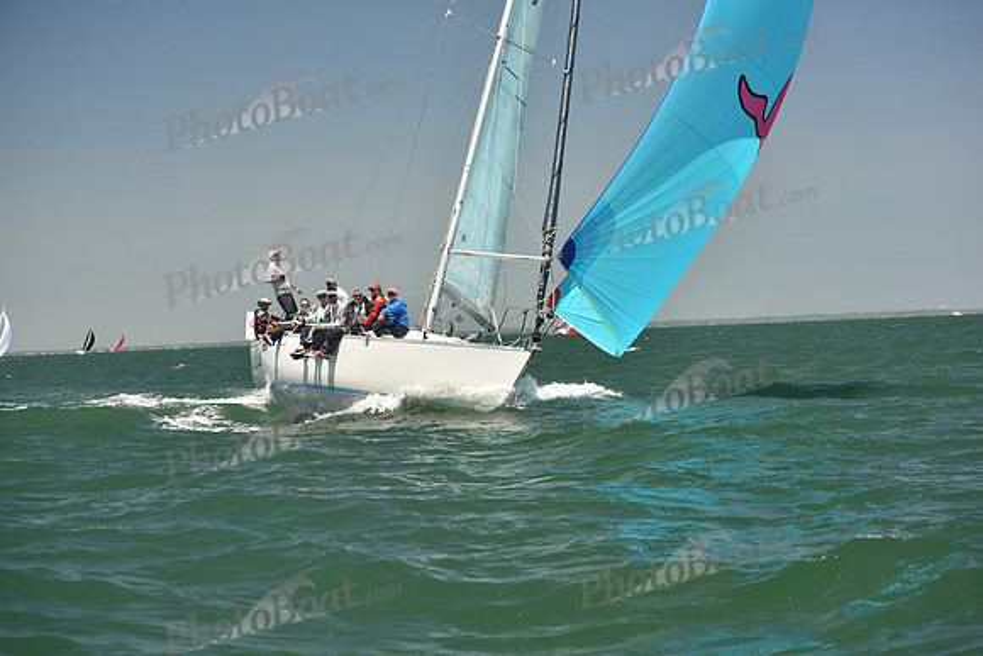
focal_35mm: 92
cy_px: 328
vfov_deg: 14.9
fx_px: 2513
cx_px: 492
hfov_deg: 22.1
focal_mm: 92
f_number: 4.5
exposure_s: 1/800
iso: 250
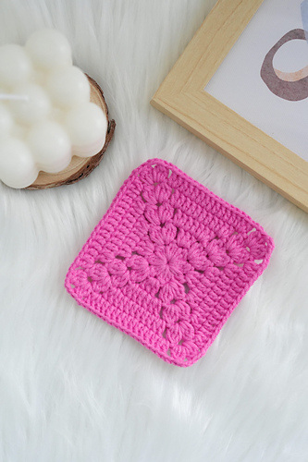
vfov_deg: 28.9
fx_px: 899
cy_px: 231
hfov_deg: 19.4
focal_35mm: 70
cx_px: 154
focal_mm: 70
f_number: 5
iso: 3200
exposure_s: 1/250
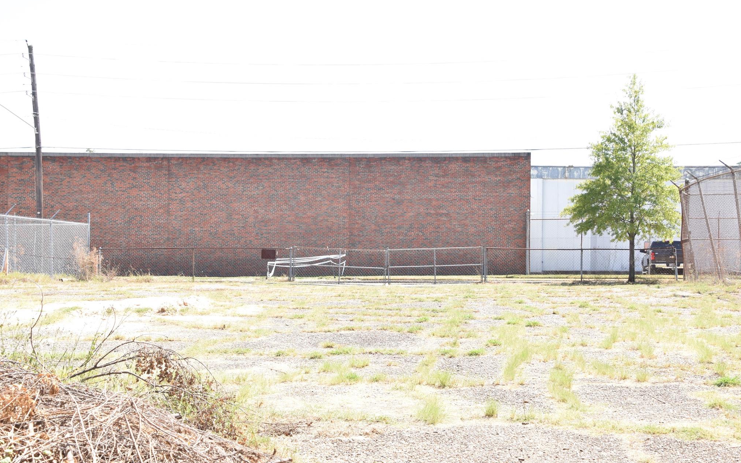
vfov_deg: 22.0
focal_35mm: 59
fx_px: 1191
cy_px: 241
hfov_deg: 34.5
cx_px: 369
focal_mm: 38
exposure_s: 1/200
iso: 320
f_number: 10
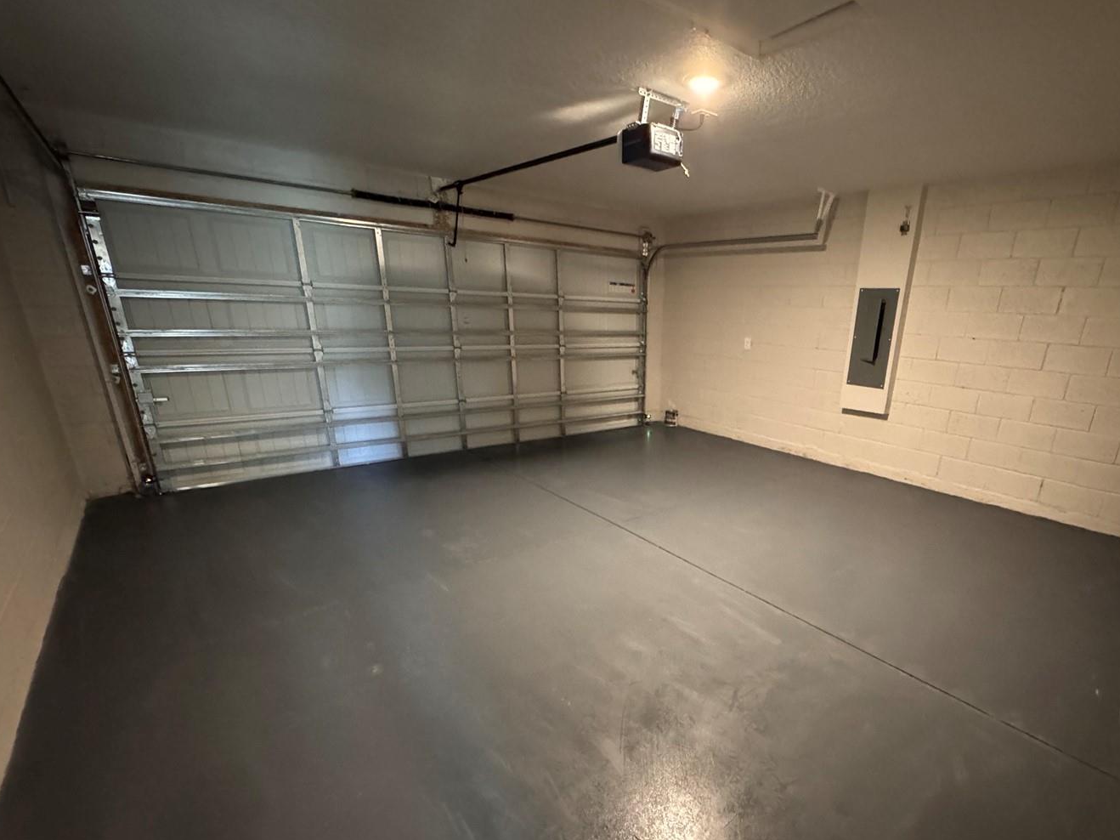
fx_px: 550
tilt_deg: -19.7
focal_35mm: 17
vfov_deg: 74.1
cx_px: 670
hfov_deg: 89.9
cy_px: 496
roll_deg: -2.7
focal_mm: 2.22
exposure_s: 1/40
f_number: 2.2
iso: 1600
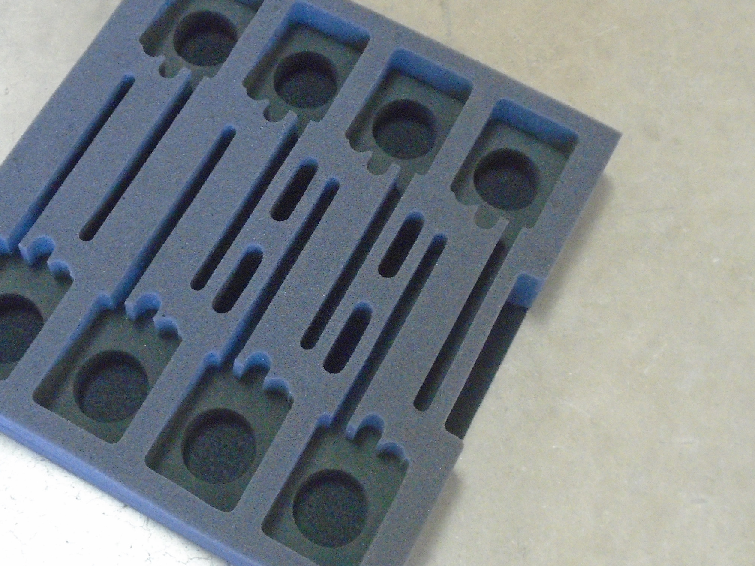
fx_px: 1156
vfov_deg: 27.5
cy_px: 270
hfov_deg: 36.1
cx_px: 310
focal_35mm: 53
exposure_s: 1/30
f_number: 3.8
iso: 800
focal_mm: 6.4
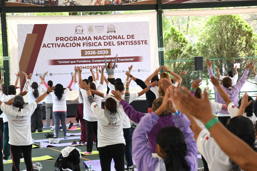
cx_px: 113
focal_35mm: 123
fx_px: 878
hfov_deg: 16.6
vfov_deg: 11.1
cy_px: 75
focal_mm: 70
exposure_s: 1/125
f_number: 8
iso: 1000
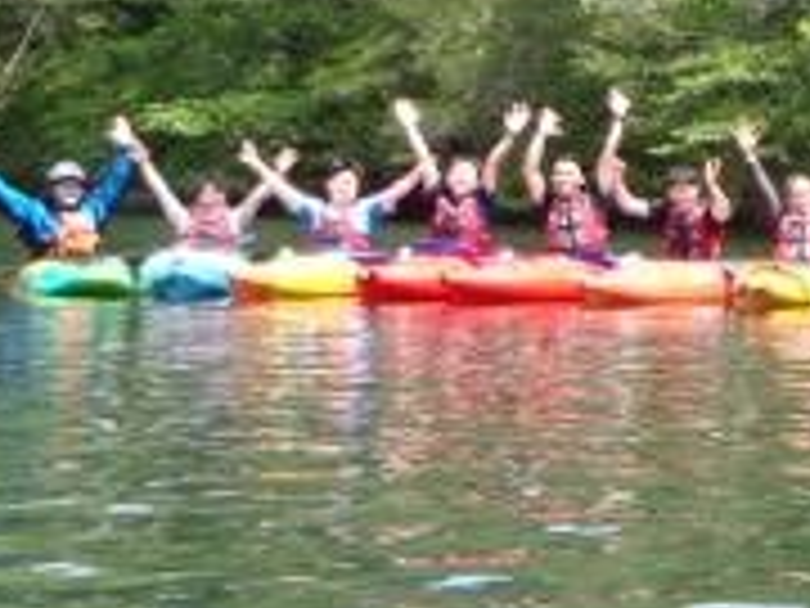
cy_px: 167
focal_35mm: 120
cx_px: 1251
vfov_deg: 12.3
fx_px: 2808
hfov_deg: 15.1
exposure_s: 1/125
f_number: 5
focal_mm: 6.53
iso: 80
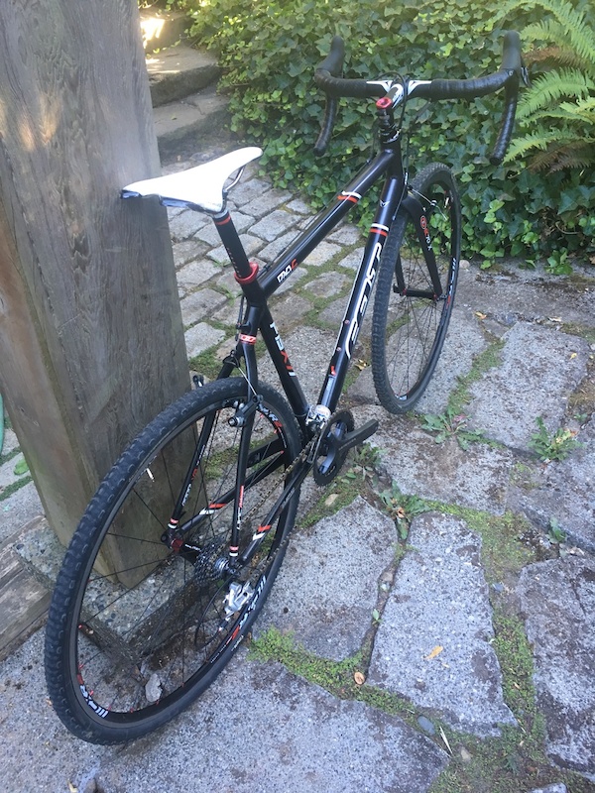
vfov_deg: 61.7
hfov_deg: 48.2
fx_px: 665
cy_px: 396
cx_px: 298
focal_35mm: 29
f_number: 2.2
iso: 64
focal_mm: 4.15
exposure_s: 1/30
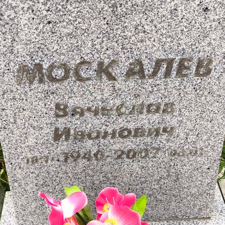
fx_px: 441
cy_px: 114
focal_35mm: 60
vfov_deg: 28.6
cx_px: 117
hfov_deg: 28.6
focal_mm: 4.71
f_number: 1.7
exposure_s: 1/120
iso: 64
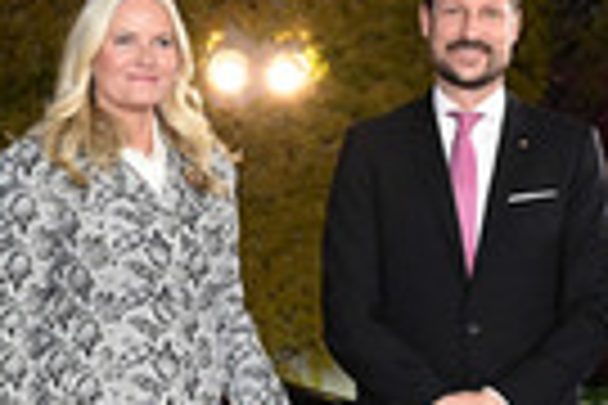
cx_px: 453
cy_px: 464
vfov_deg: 10.9
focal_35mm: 124
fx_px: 2094
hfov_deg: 16.4
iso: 5000
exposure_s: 1/200
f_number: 5
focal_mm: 37
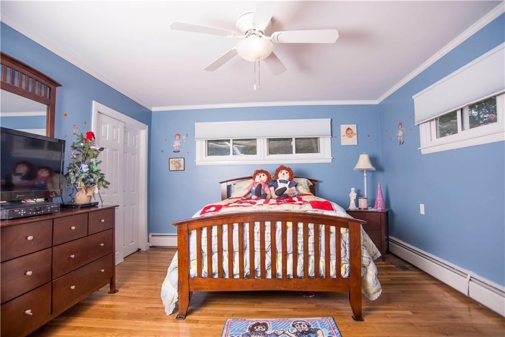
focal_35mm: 18
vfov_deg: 67.4
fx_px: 253
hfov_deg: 90.0
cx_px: 252
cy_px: 168
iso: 100
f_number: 6.3
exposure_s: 1/200
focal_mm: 18
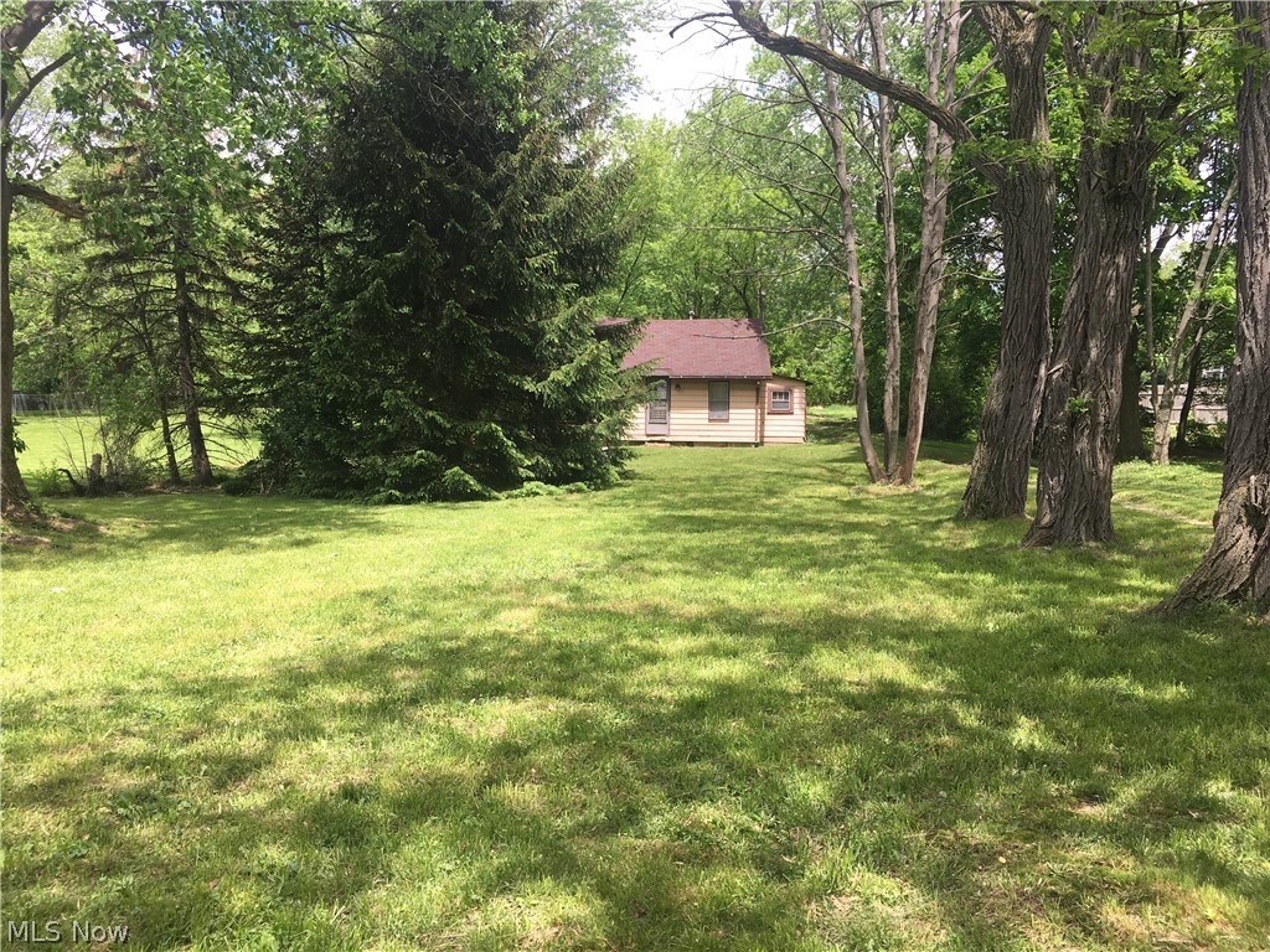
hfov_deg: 61.7
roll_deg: -0.6
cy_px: 476
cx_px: 635
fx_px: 1064
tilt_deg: -1.9
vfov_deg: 48.2
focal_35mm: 29
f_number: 2.2
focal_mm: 4.15
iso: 25
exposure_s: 1/481
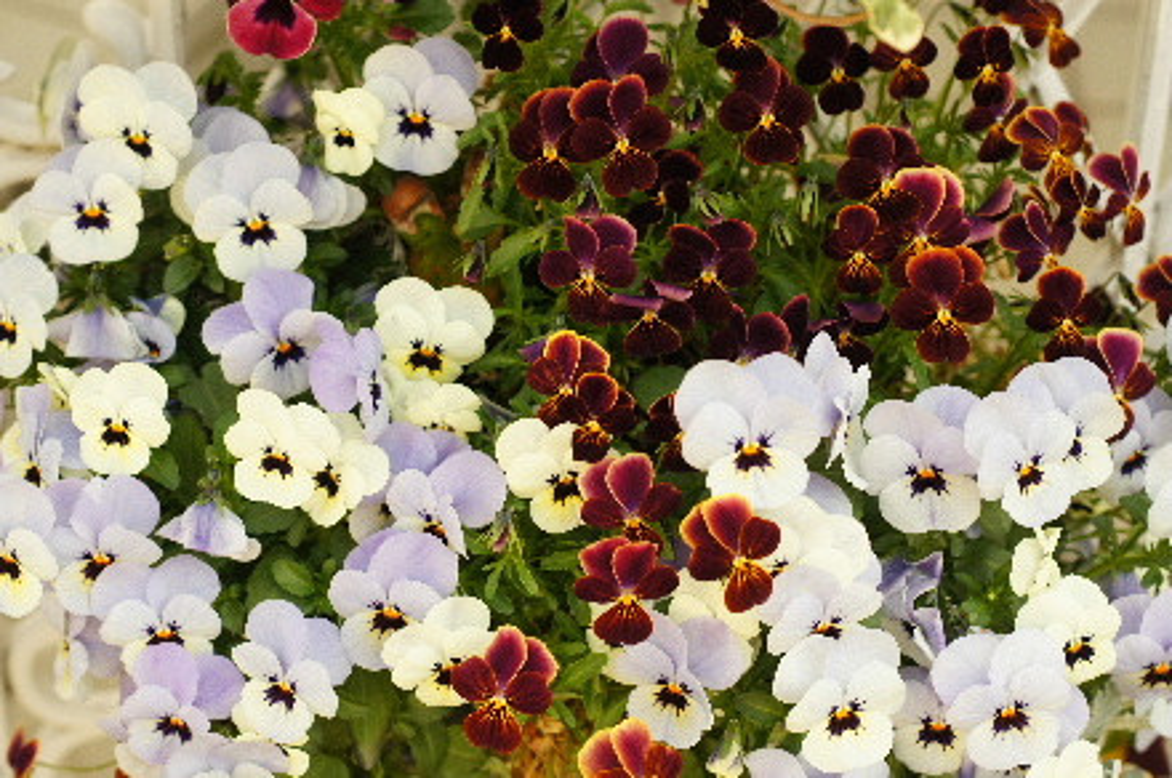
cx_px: 586
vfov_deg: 18.1
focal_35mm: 75
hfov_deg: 27.0
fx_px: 2438
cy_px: 389
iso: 800
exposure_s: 1/640
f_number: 5
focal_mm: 50
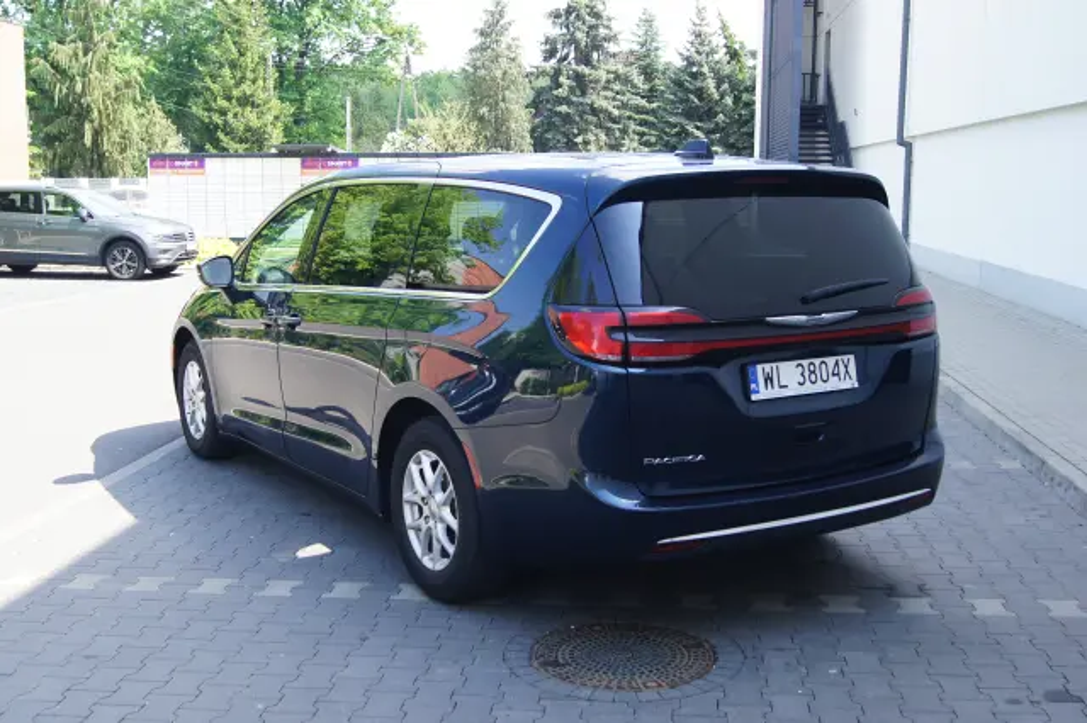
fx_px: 1177
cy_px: 362
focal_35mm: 39
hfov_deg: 49.6
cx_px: 544
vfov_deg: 34.2
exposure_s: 1/60
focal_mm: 26
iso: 100
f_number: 6.3
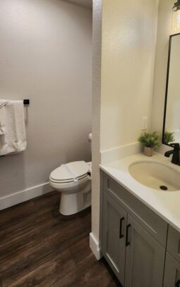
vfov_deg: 89.6
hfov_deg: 63.5
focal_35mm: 18
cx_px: 119
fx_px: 141
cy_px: 111
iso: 125
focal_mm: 2.2
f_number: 2.2
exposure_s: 1/60.2
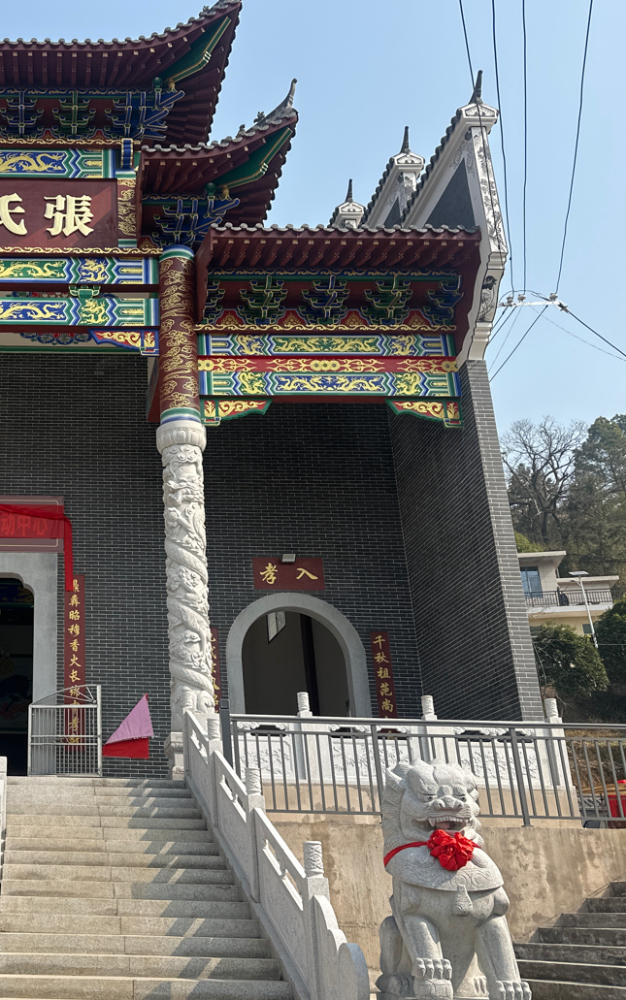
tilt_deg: +22.6
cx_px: 16
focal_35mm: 37
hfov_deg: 32.0
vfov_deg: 52.7
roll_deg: -2.3
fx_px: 1009
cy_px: 505
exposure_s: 1/3472
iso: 80
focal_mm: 6.86
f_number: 1.78
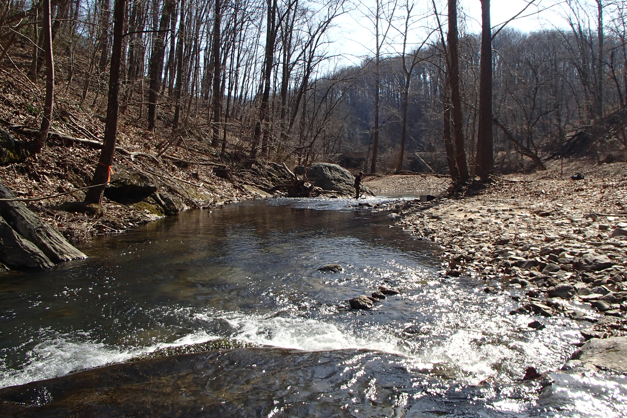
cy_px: 193
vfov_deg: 43.6
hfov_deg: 61.9
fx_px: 522
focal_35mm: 30
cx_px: 309
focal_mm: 5
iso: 100
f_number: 3.9
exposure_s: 1/500
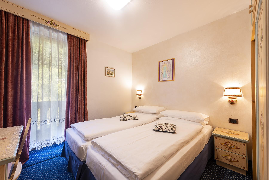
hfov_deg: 104.2
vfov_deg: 81.2
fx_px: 105
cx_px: 134
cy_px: 90
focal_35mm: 14
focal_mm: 14
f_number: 8
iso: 100
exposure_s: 1/1.67
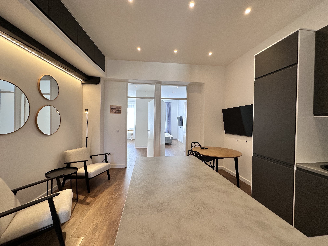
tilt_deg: -0.5
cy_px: 123
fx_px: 133
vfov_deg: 85.7
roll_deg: -1.1
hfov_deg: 102.1
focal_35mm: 14
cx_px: 164
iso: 80
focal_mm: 2.22
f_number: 2.2
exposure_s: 1/100
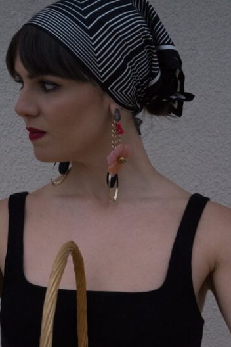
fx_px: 683
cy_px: 245
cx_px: 100
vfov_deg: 28.2
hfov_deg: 19.2
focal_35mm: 71
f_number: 10
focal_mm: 50
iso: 4000
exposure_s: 1/250
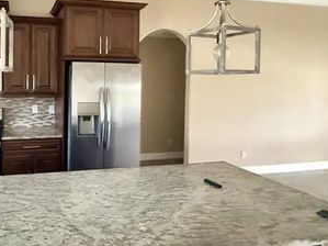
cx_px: 78
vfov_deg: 46.3
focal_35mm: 30
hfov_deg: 56.7
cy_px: 89
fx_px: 284
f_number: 2.2
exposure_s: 1/52
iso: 1250
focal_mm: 2.22
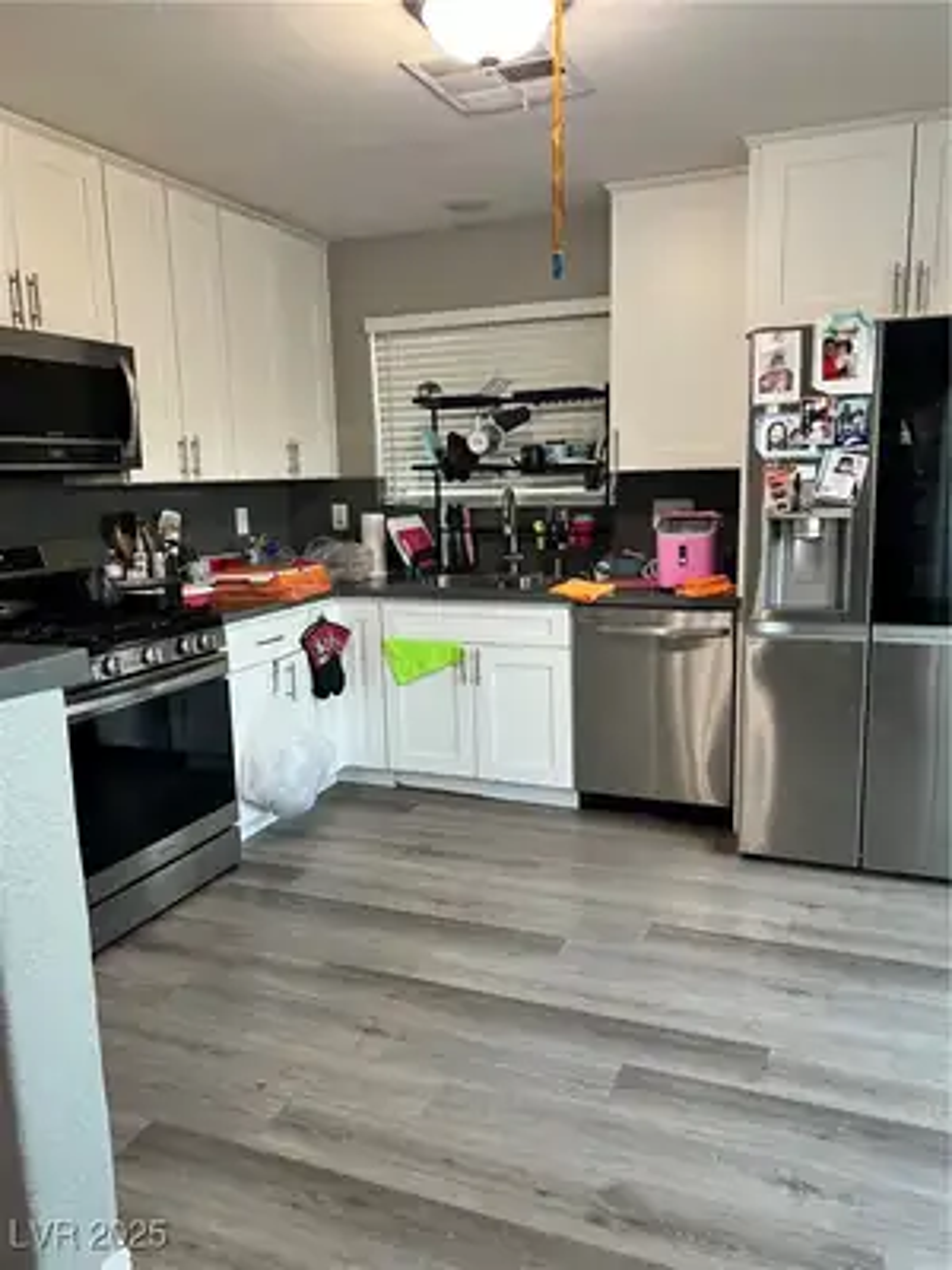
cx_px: 476
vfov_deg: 67.3
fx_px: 953
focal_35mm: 26
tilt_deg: -8.2
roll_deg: +1.3
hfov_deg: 53.1
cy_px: 635
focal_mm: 5.7
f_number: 1.5
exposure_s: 1/60
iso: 125
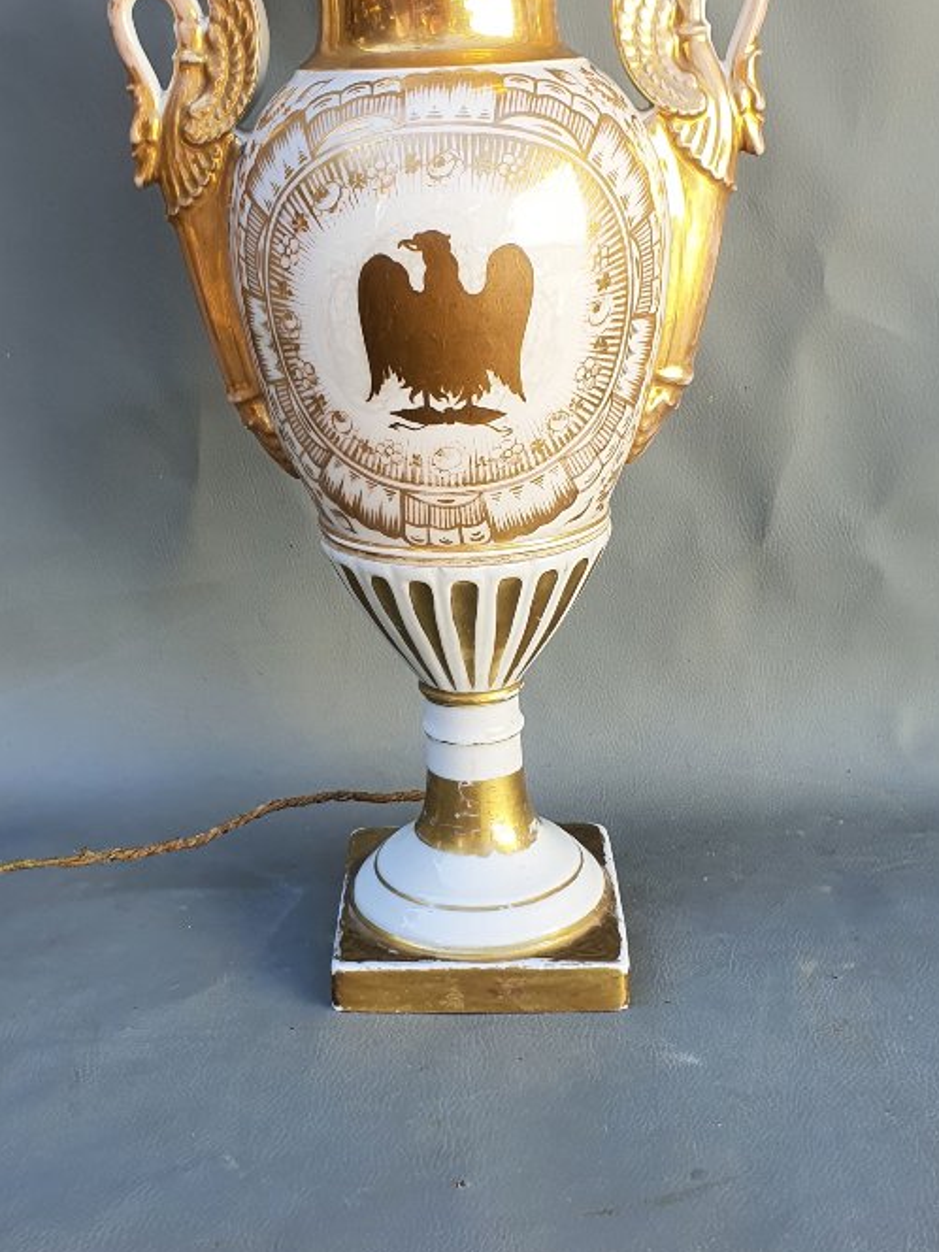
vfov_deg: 40.3
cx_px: 454
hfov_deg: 30.9
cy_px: 509
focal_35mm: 47
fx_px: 1700
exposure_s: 1/283
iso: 50
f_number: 2.4
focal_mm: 4.3
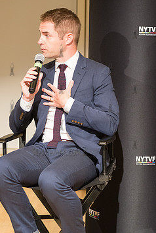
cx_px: 61
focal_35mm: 101
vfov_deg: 20.2
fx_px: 655
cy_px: 88
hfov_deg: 13.6
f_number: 4
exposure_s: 1/125
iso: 2500
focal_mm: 80
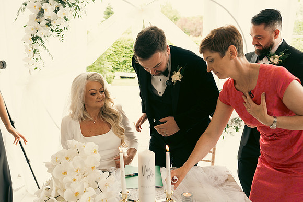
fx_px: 295
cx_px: 152
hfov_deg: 54.4
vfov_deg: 37.9
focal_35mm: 35
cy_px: 101
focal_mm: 35
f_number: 3.5
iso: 125
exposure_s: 1/160
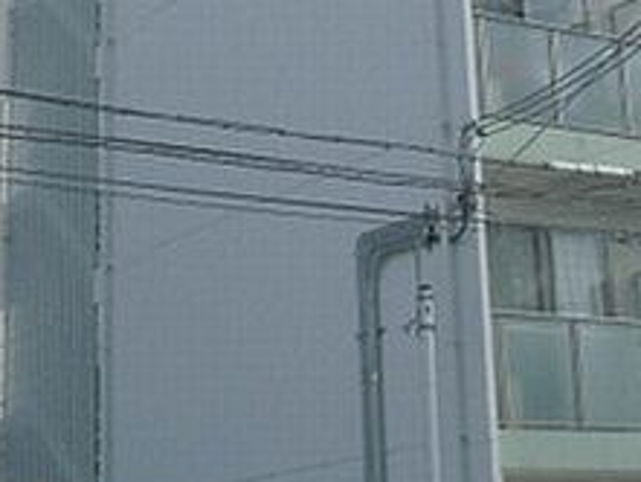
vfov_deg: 14.1
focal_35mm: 103
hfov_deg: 19.0
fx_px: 1908
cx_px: 444
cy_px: -44
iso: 100
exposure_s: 1/800
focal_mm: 6.9
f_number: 4.2
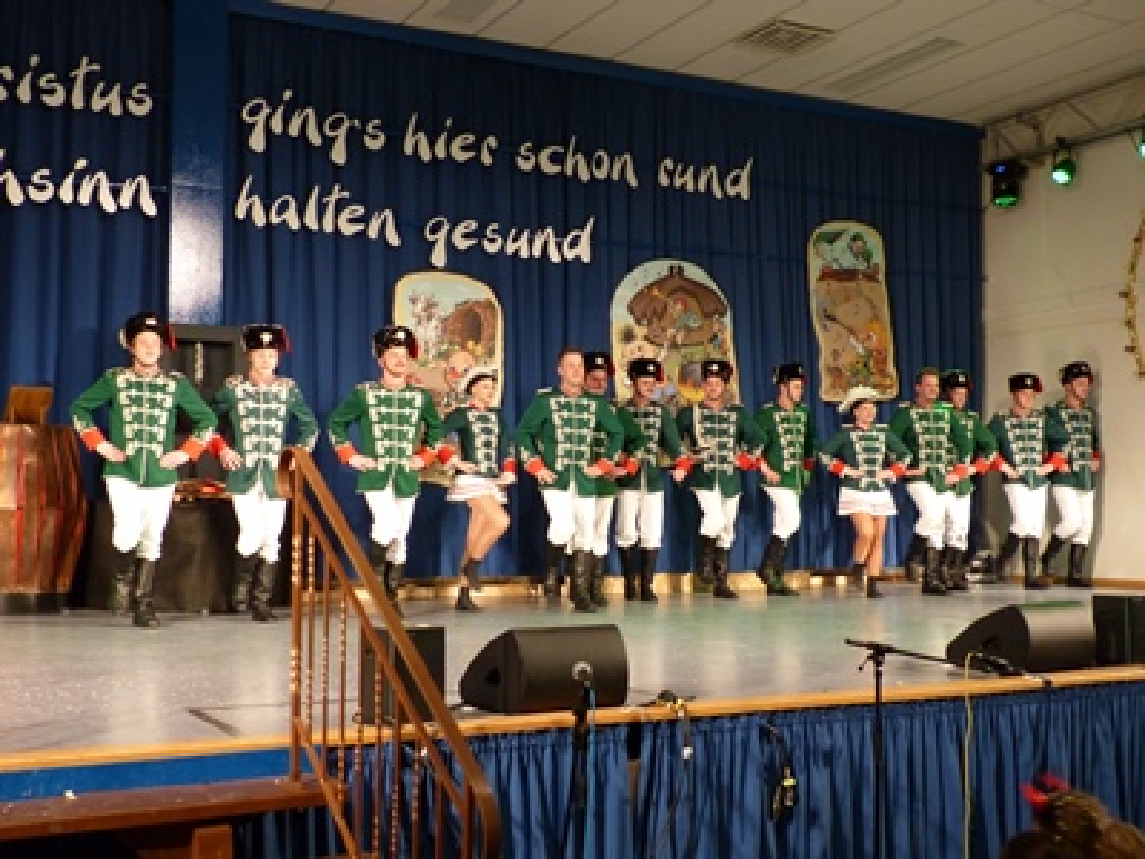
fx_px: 1356
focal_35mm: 41
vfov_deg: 35.1
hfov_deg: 45.8
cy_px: 430
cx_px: 572
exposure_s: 1/30
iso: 400
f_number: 2.8
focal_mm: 7.4
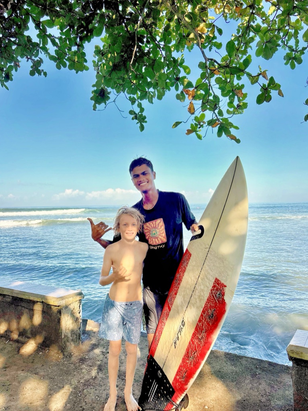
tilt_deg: -1.2
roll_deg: +0.5
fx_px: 320
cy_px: 208
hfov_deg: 51.3
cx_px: 155
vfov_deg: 65.3
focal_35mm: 27
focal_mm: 5.96
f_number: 1.6
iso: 50
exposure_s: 1/2062
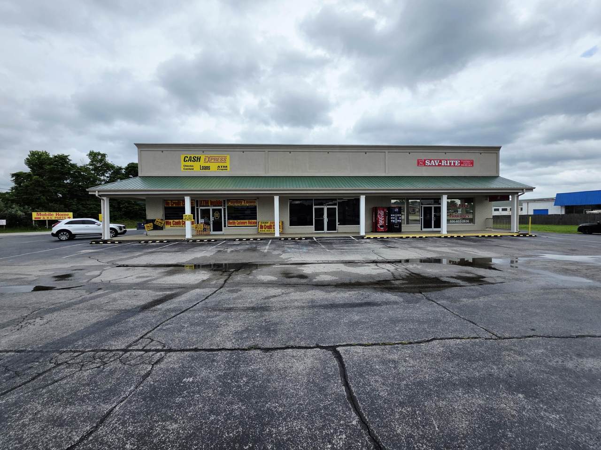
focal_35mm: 13
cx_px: 300
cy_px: 225
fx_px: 226
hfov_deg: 106.2
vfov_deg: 89.9
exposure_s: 1/3333
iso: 40
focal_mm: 2.2
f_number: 1.9
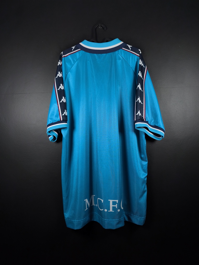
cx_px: 100
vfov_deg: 73.9
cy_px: 132
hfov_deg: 58.9
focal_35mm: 23
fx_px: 176
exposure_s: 1/200
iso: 400
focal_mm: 6.57
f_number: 1.6
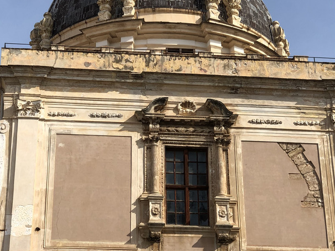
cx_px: 154
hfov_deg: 19.1
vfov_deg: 14.3
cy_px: 55
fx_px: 996
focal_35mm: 103
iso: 16
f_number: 2.4
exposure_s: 1/1297
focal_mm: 6
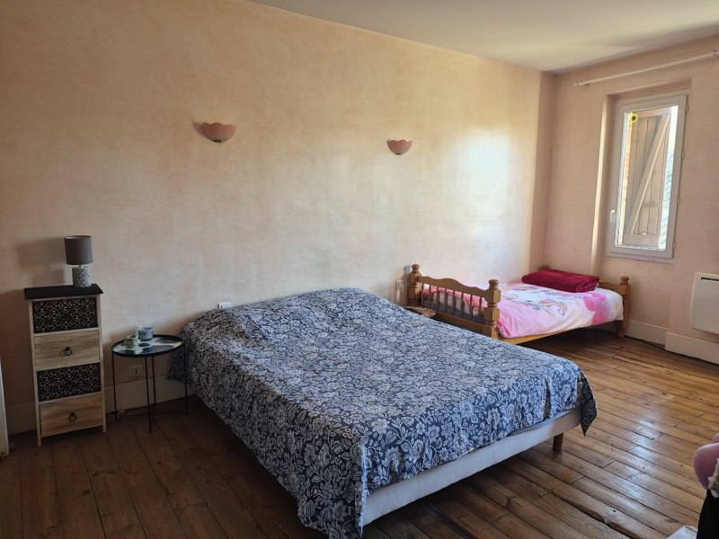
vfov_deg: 58.9
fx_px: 478
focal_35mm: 23
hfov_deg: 73.9
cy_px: 270
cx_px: 360
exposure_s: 1/100
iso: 250
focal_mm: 5.4
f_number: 1.8
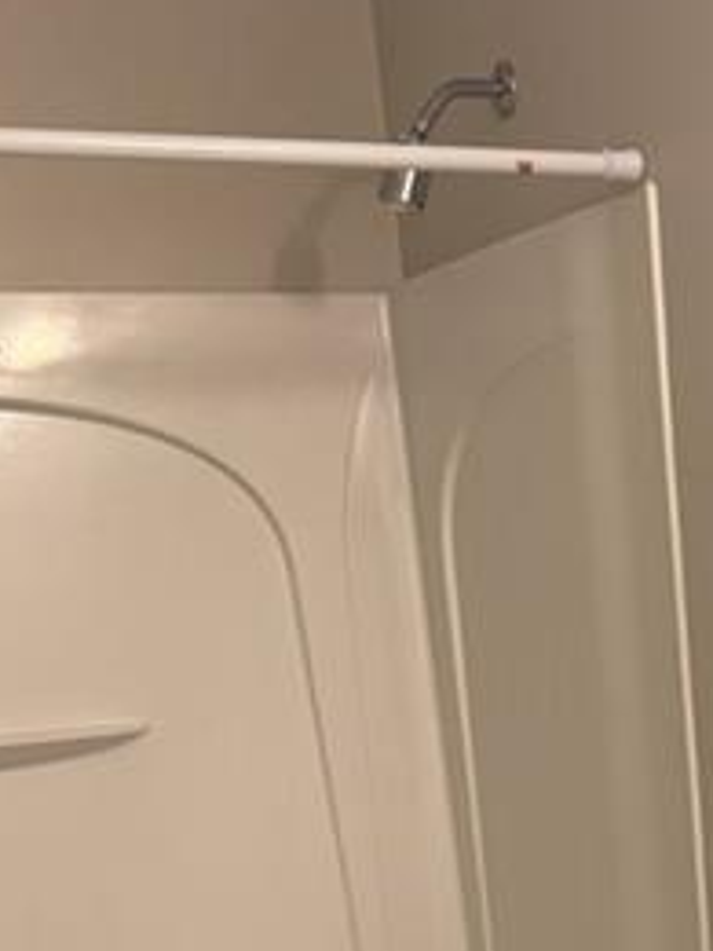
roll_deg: +4.2
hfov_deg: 20.1
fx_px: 1950
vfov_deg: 24.0
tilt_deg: -20.0
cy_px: 1244
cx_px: 720
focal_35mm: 71
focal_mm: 6.76
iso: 160
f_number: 1.78
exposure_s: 1/120
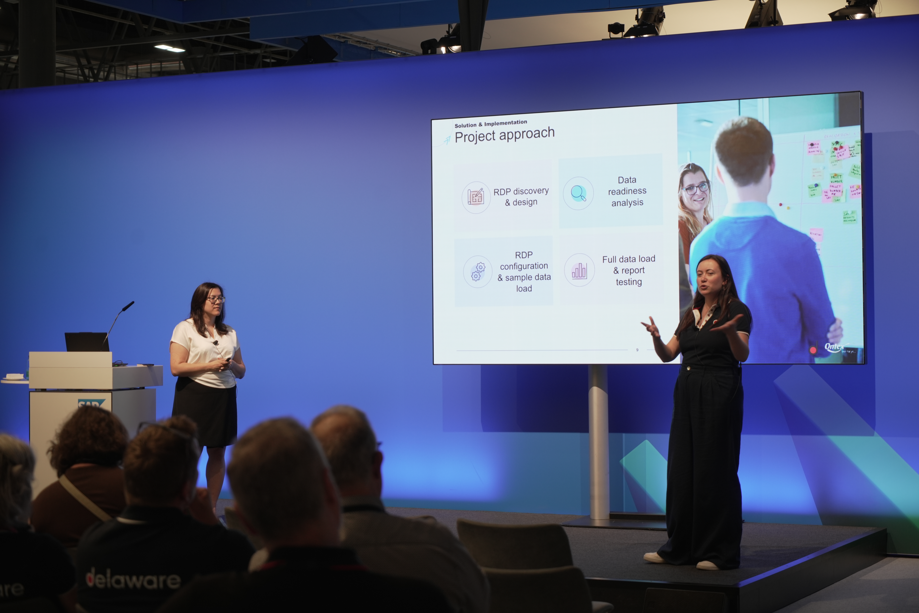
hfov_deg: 28.8
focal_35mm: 70
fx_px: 1787
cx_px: 460
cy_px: 306
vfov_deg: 19.5
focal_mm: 70
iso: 320
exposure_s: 1/60
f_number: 5
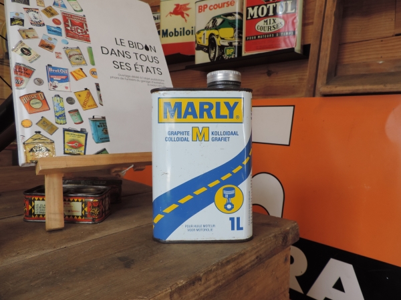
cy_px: 150
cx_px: 200
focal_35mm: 24
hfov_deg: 71.6
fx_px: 278
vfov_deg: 56.8
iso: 100
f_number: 3
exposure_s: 1/30
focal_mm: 4.3
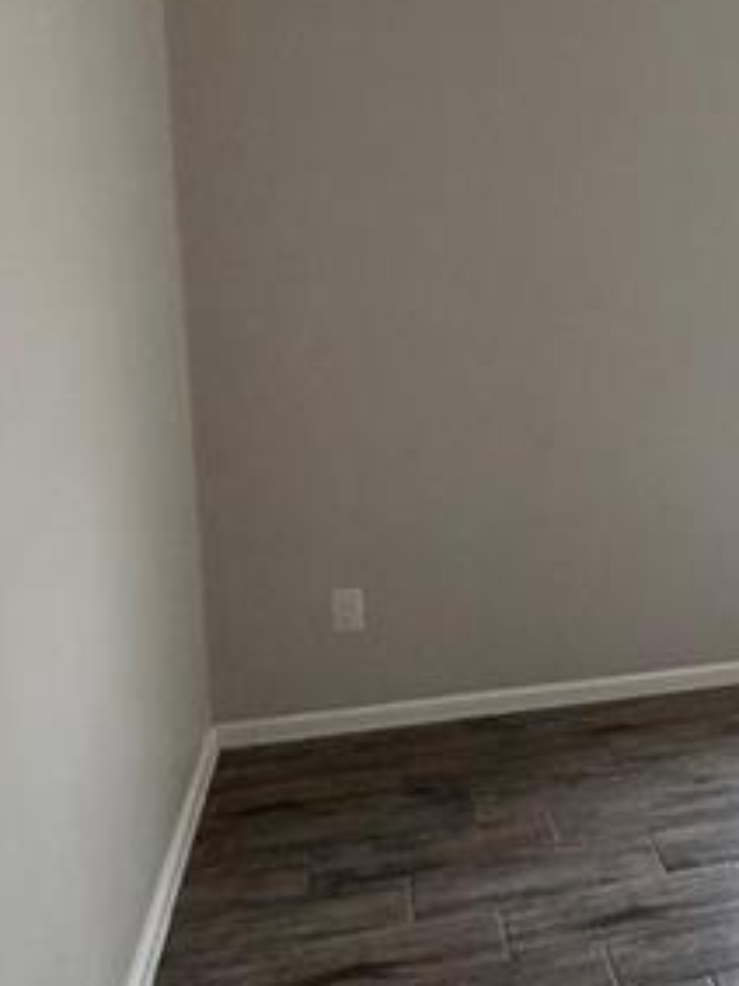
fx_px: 1082
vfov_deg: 48.9
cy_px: 449
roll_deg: -1.4
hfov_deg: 33.1
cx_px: 805
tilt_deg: -9.5
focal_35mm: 38
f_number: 2.2
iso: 320
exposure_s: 1/100
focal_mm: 2.22
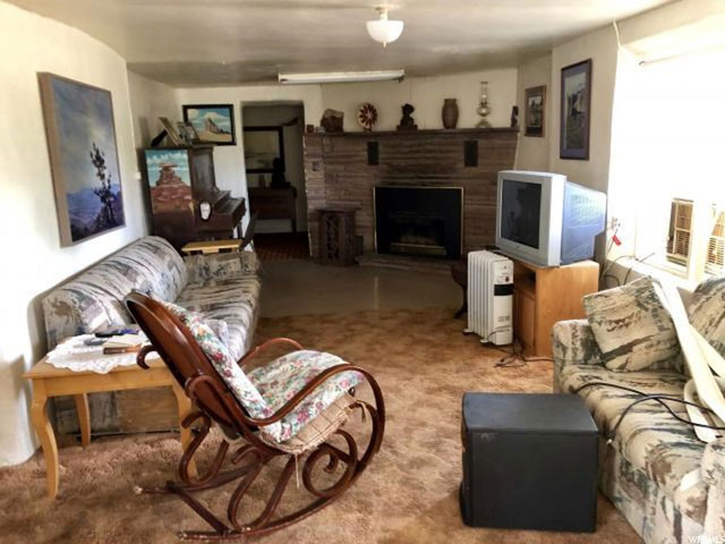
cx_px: 362
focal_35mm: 28
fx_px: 586
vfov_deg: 49.7
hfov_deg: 63.4
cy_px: 272
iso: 80
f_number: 1.8
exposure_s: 1/7
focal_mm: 3.99
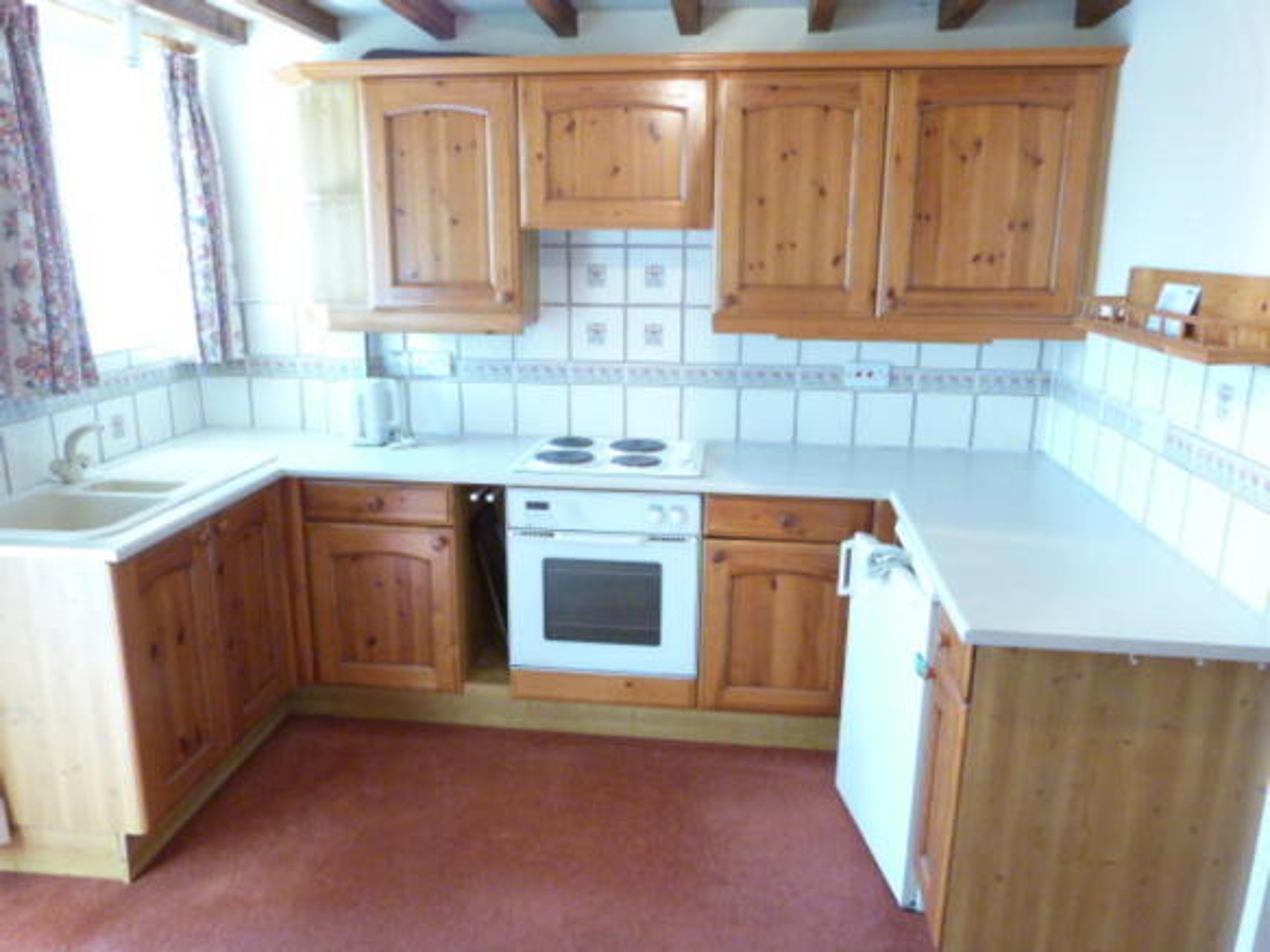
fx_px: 917
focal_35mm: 25
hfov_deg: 69.4
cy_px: 476
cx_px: 635
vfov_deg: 54.9
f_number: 2.8
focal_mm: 4.5
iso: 400
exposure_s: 1/60
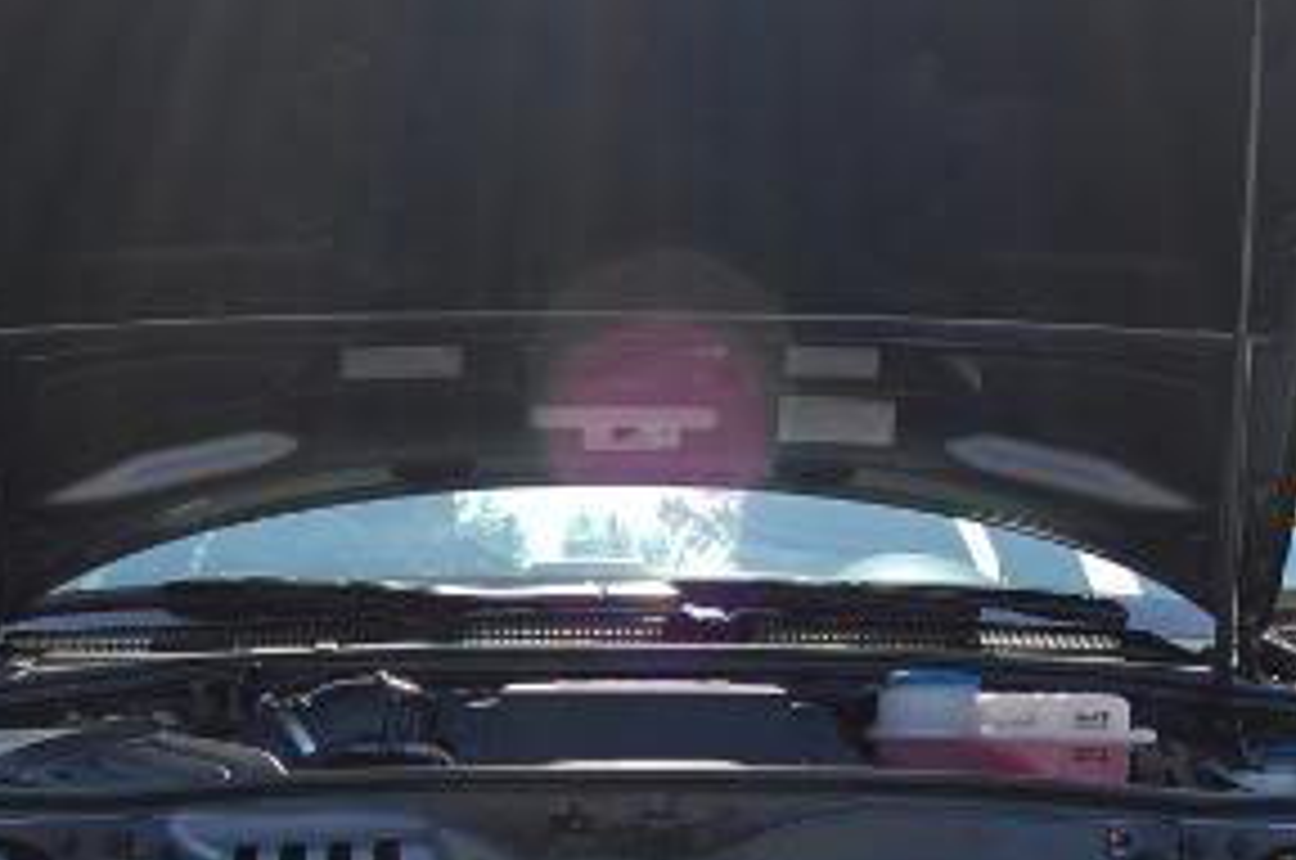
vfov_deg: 17.9
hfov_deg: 27.0
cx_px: 621
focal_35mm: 75
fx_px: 2695
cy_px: 727
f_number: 7.1
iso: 200
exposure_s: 1/200
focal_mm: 18
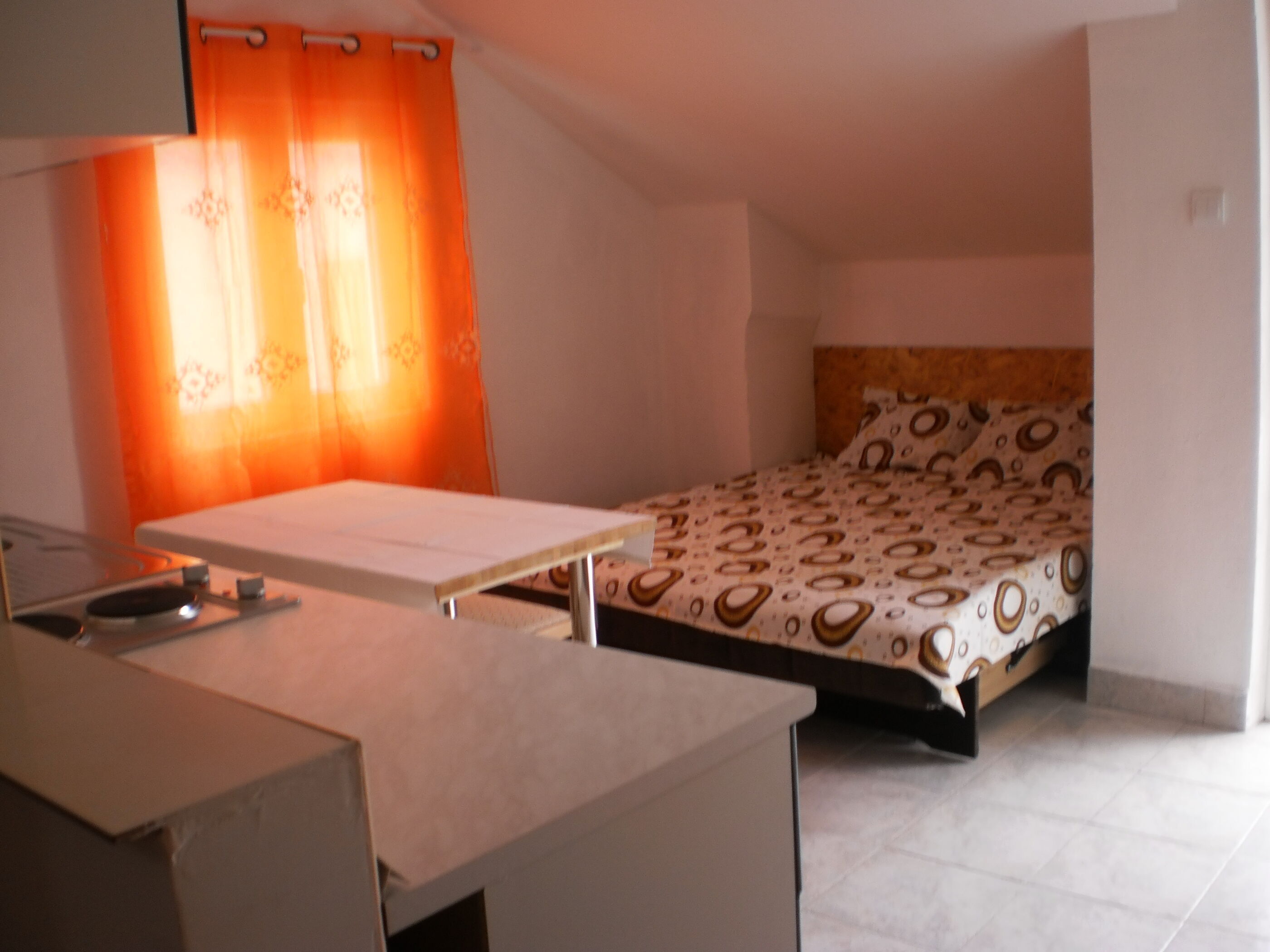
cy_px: 476
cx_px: 635
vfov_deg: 39.7
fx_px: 1321
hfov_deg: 51.4
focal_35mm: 36
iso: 100
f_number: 3.1
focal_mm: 6.3
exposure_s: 1/40
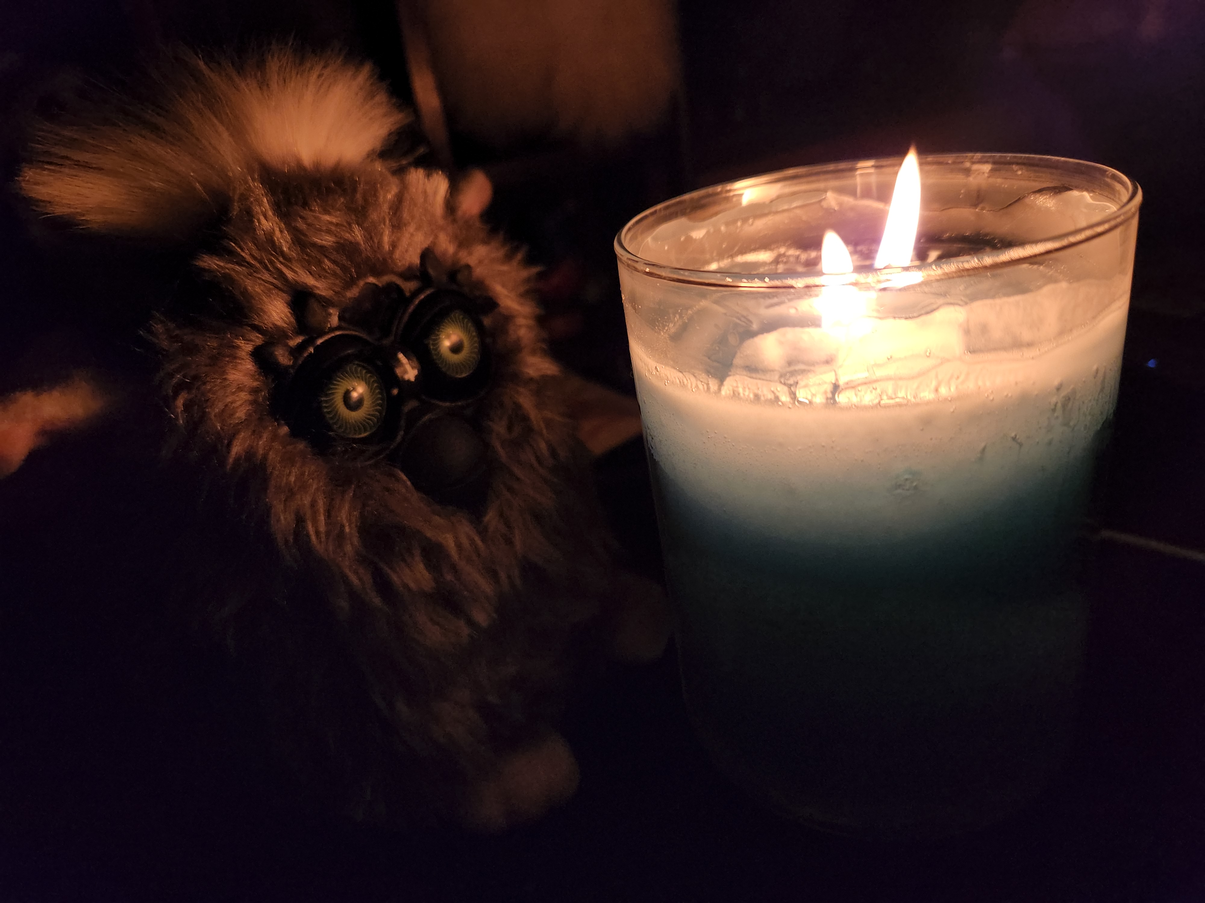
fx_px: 801
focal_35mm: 23
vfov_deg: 58.9
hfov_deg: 73.9
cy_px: 452
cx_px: 602
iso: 250
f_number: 1.8
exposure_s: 1/120
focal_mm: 5.4
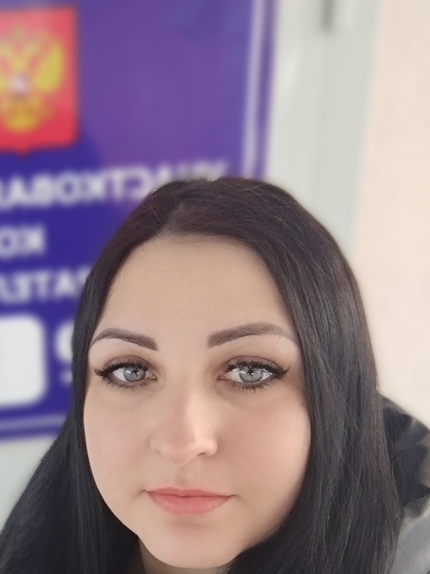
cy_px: 408
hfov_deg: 28.5
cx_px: 3
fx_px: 795
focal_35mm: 48
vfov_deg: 38.9
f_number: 2.45
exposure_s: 1/100
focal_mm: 3.25
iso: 152
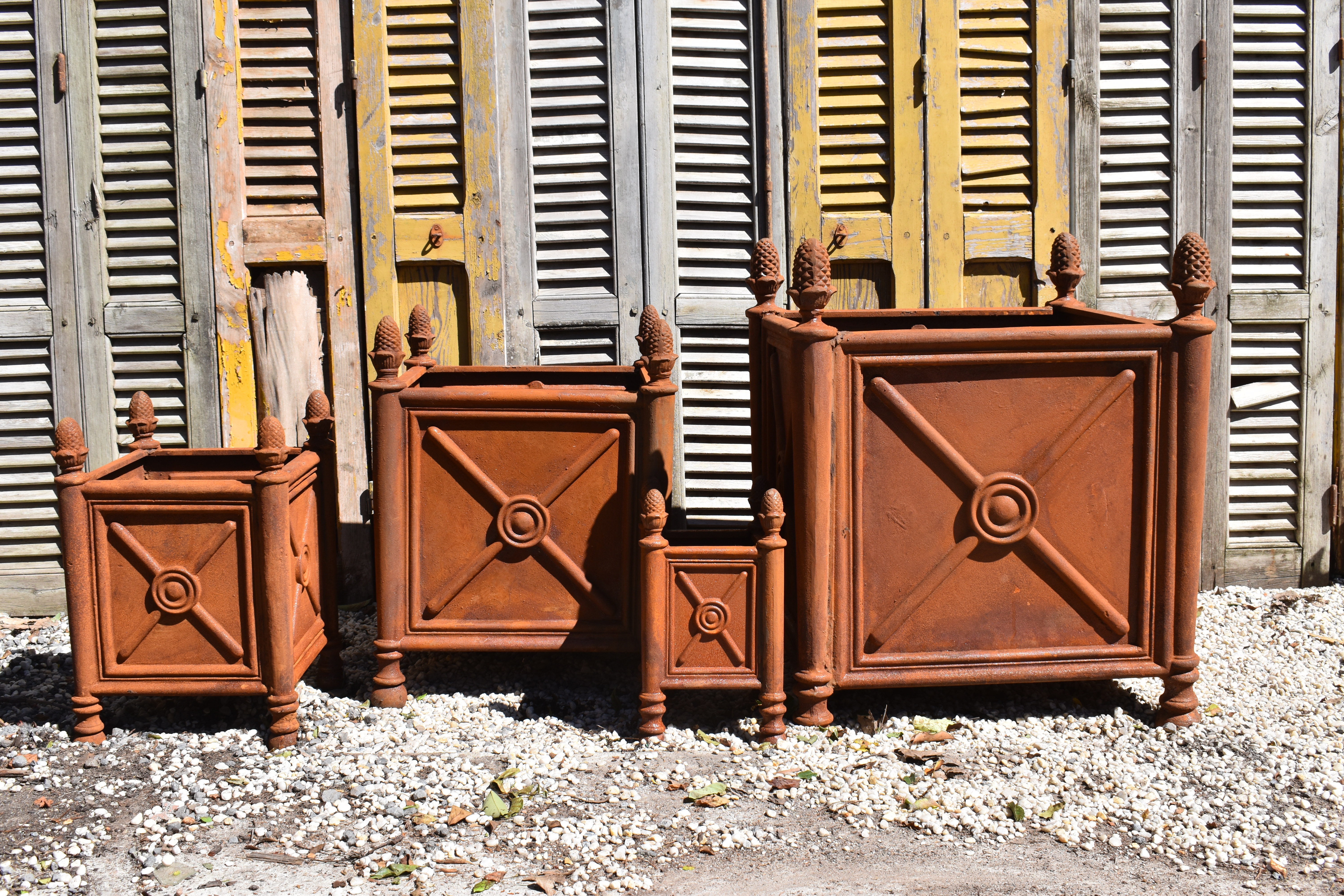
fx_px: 1400
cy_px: 448
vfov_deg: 35.5
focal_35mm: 38
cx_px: 672
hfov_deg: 51.3
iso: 200
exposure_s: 1/400
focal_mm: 25
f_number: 10
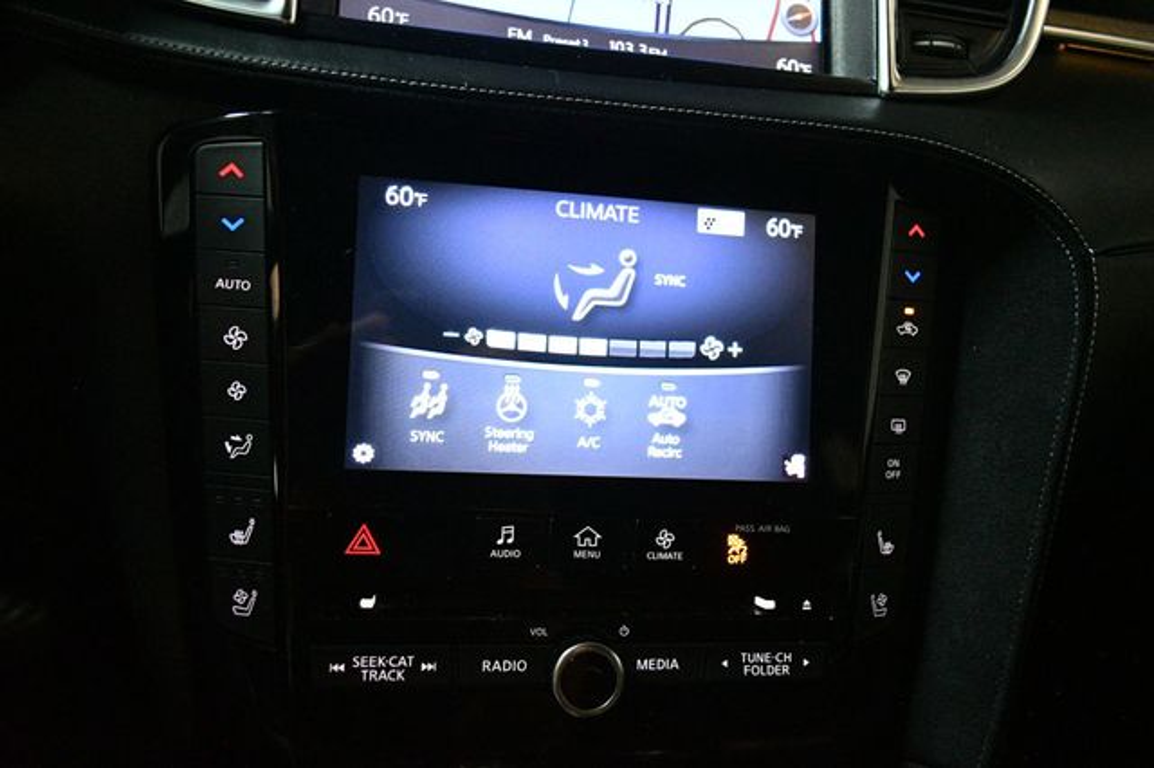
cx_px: 577
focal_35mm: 27
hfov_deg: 67.4
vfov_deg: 47.9
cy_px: 384
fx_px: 865
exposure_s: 1/60
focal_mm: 18
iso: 7200
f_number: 3.5
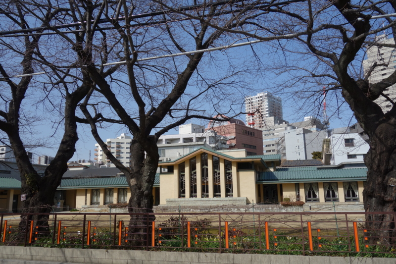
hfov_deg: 65.5
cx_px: 198
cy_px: 132
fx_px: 308
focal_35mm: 28
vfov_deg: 46.4
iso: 125
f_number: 5.6
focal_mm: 10.4
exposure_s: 1/800
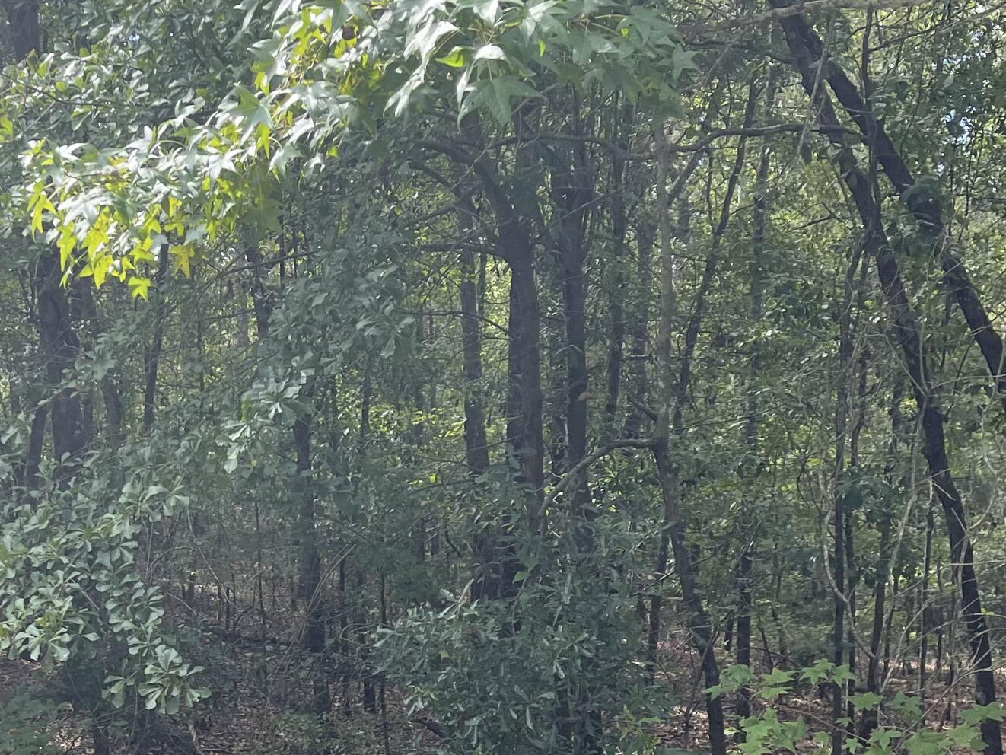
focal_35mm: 59
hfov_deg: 31.9
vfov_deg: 24.4
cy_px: 624
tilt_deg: -7.5
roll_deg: +2.6
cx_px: 209
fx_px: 1715
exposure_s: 1/611
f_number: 1.6
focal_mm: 5.1
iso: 32
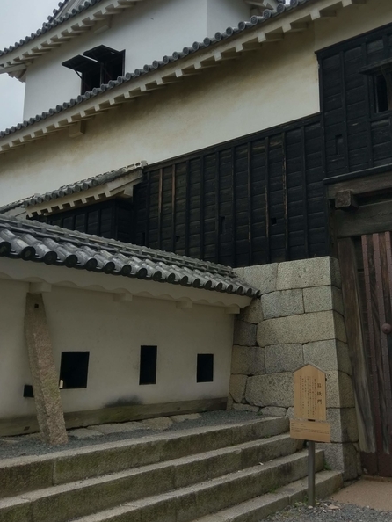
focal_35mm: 35
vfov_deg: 52.5
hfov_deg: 40.7
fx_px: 528
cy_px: 238
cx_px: 216
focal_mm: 4.58
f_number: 1.8
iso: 100
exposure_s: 1/3200
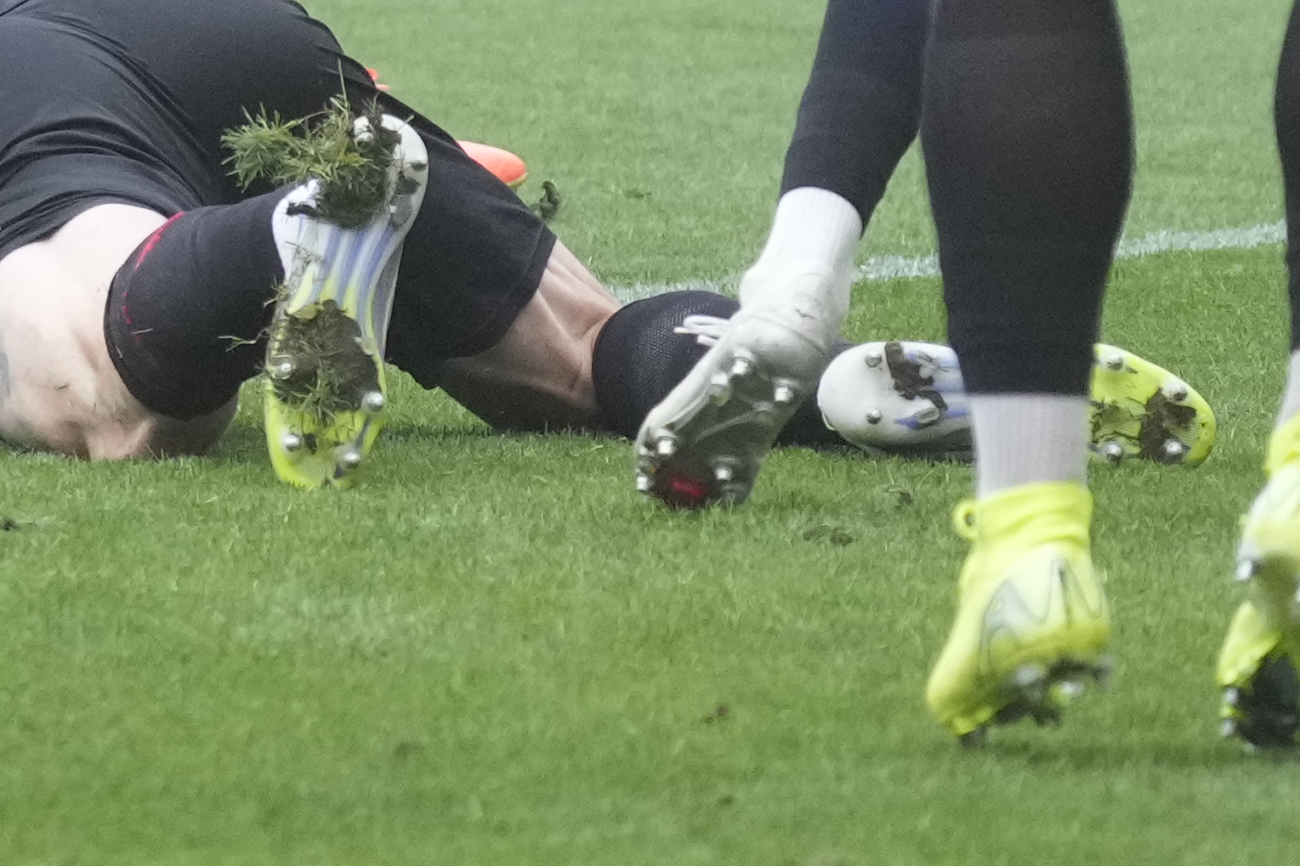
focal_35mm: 1283
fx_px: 46322
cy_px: -864
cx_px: -663
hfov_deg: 1.6
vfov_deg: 1.1
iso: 3200
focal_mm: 227
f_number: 5.6
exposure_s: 1/2000
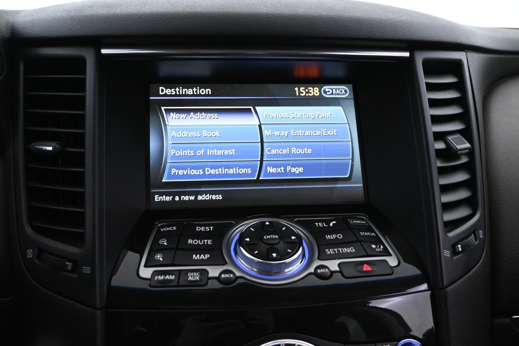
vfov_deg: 39.1
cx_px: 260
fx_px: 487
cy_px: 173
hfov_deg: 56.1
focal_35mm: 34
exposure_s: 1/60
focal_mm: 22.5
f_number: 4
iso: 5600
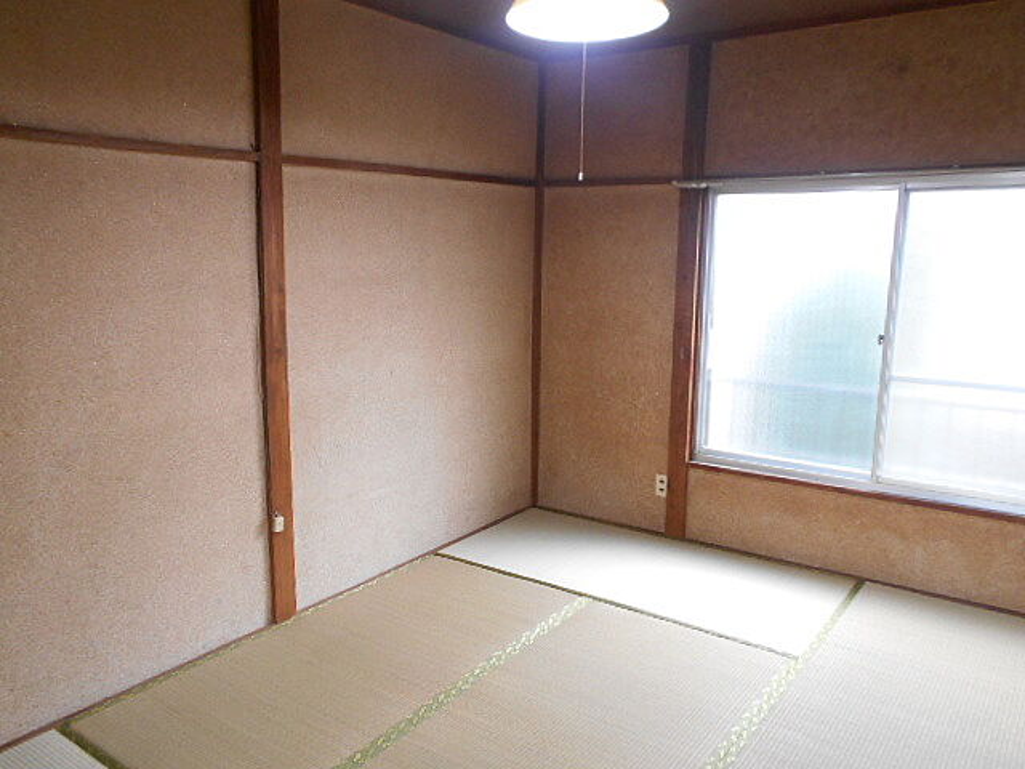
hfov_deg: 67.3
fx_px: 770
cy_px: 384
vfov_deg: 53.1
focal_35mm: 26
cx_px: 512
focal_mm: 4.6
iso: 280
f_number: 3.2
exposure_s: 1/30
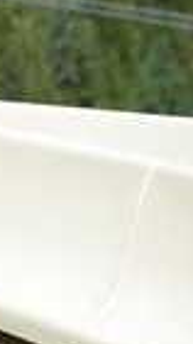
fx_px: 5293
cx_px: -291
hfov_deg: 2.1
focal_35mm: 580
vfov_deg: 3.7
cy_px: 218
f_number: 6.3
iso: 400
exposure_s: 1/1250
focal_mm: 195
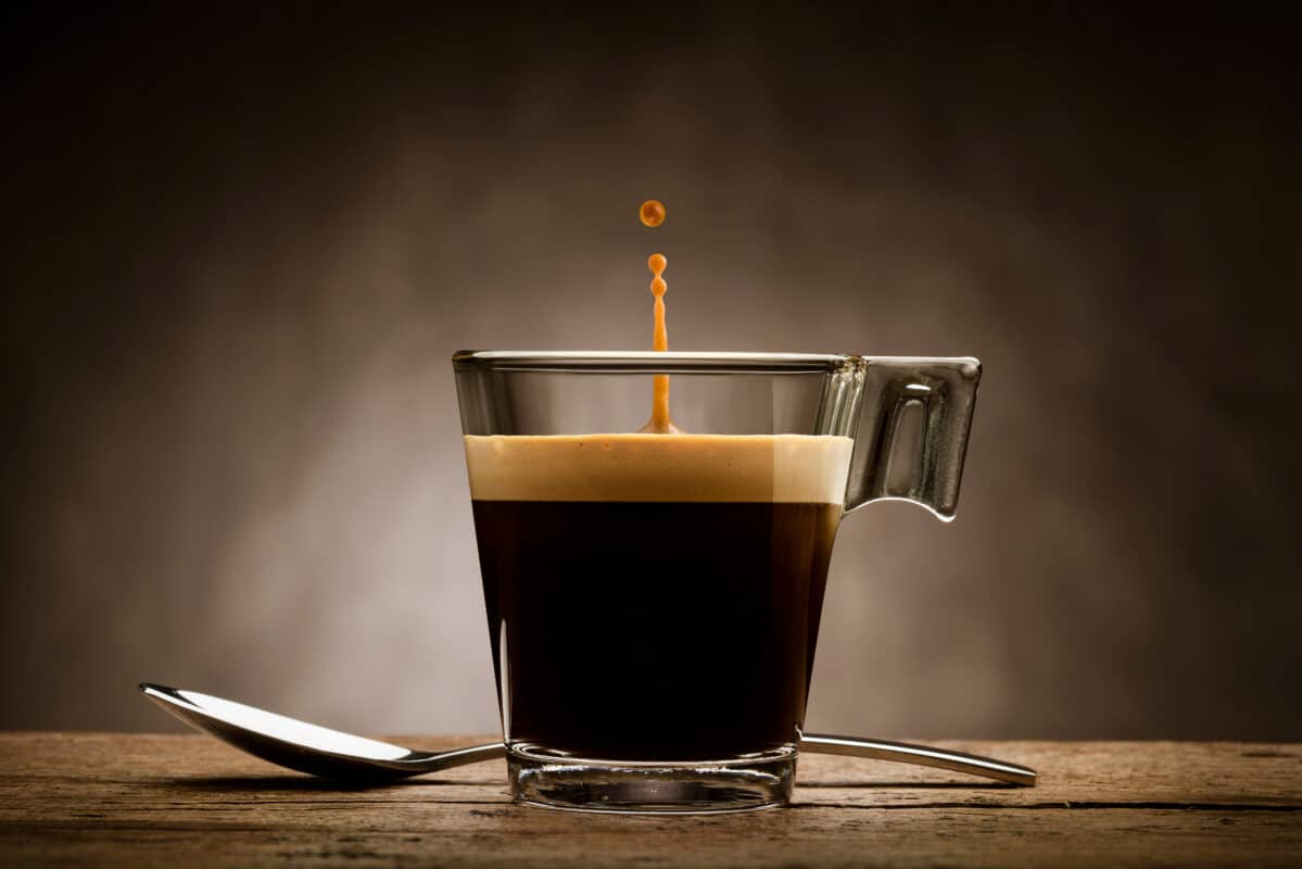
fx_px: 3798
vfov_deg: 13.0
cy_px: 434
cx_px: 651
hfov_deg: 19.5
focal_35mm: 105
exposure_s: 1/160
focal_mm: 105
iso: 64
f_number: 20
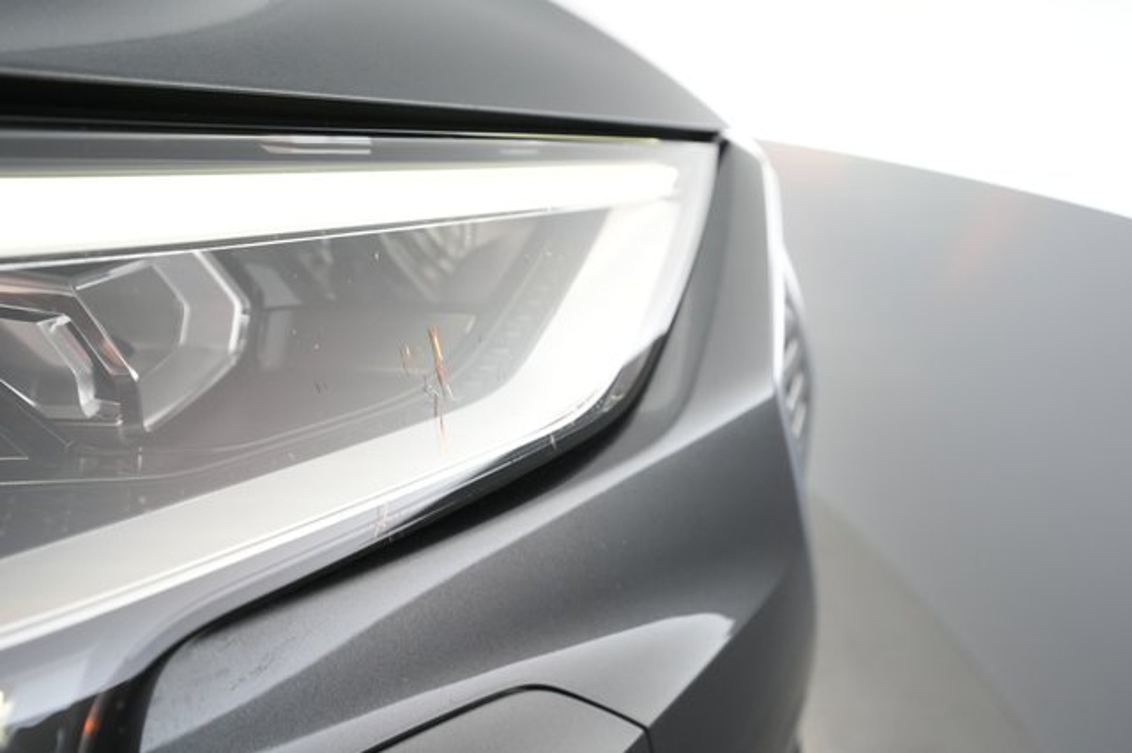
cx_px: 566
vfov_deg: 46.4
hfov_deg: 65.5
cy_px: 376
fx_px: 880
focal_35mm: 28
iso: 3200
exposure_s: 1/100
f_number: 5
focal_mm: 28
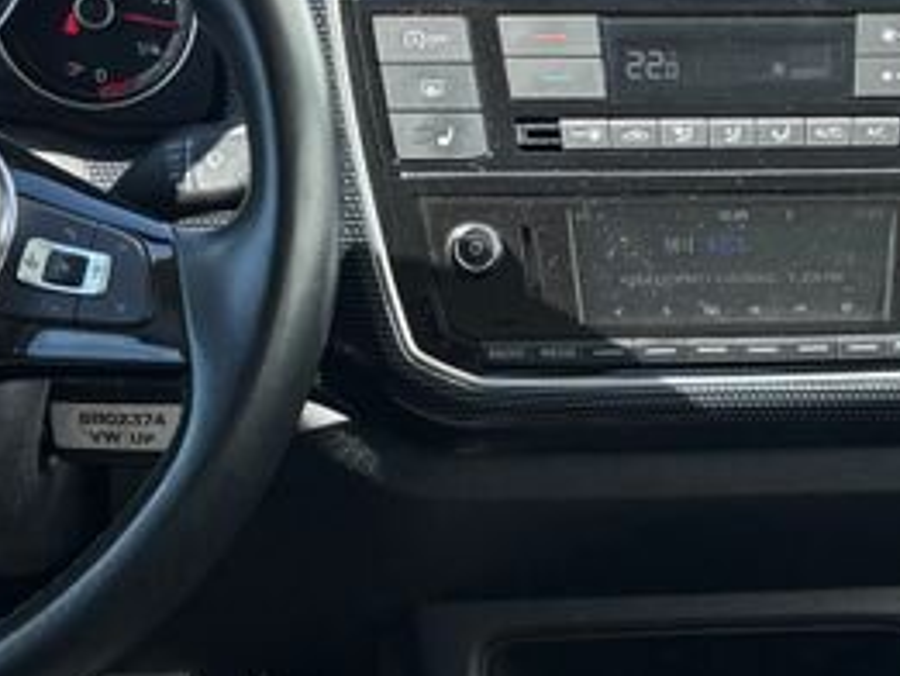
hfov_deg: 19.0
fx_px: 2653
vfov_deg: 14.5
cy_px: 366
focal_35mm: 102
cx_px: 786
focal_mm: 5.96
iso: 50
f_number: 1.6
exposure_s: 1/694
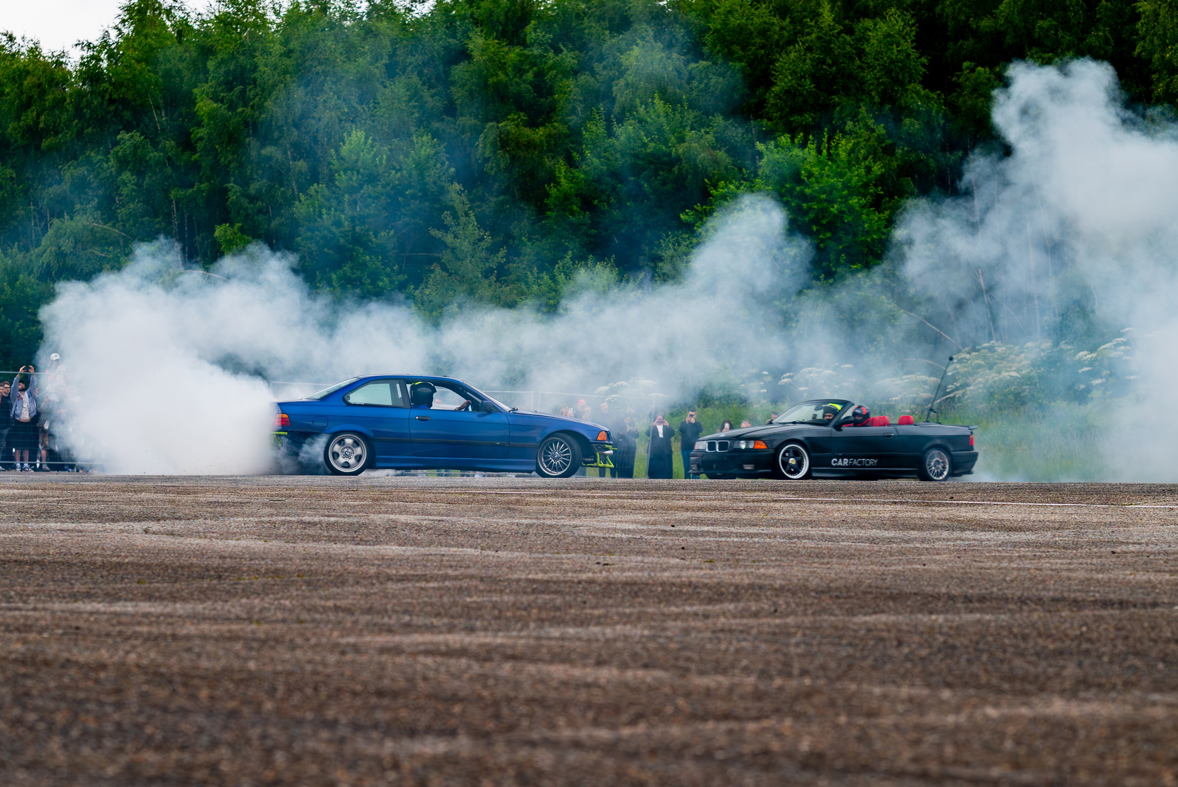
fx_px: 3815
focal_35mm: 117
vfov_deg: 11.8
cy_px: 432
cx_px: 486
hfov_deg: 17.5
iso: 640
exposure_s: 1/250
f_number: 3.5
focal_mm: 85
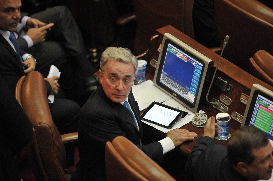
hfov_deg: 11.1
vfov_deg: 7.4
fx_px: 1402
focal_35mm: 185
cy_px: 90
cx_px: 136
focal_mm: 185
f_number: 2.8
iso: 2000
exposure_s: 1/160
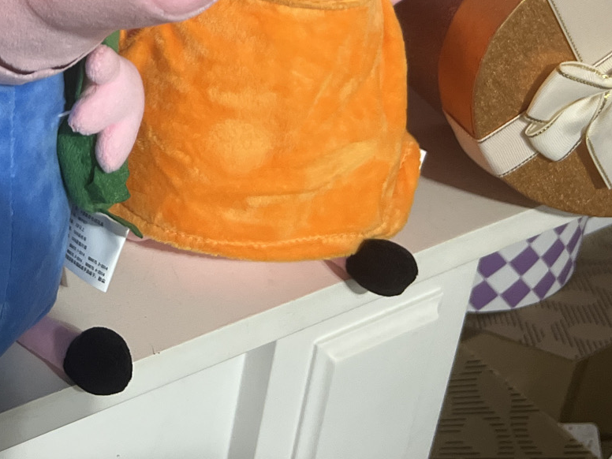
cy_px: -123
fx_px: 1185
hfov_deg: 27.8
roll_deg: -5.5
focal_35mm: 67
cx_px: 47
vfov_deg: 20.2
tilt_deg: -21.9
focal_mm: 5.7
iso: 320
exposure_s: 1/50
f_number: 1.5
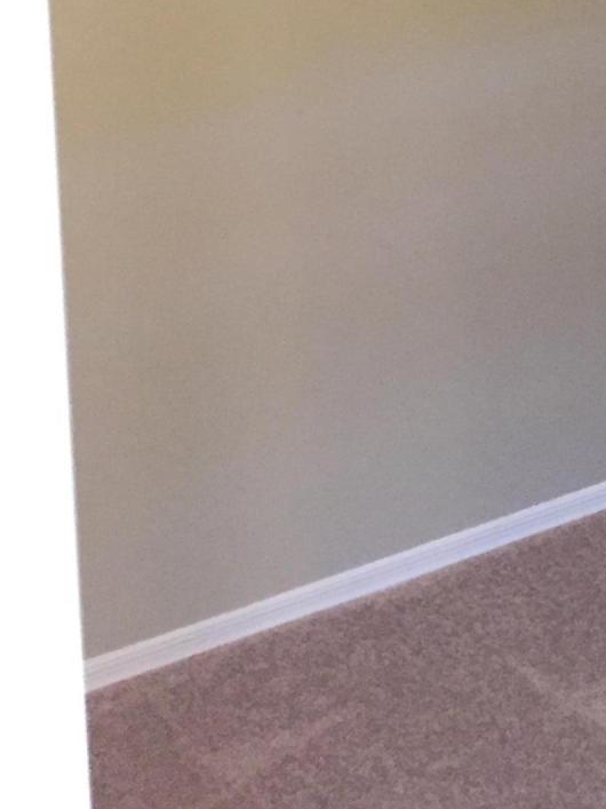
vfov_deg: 21.8
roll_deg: +0.0
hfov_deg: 16.7
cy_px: -197
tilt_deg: -7.5
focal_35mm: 82
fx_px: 1915
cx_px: 848
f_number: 2.2
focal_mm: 4.15
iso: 250
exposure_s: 1/30
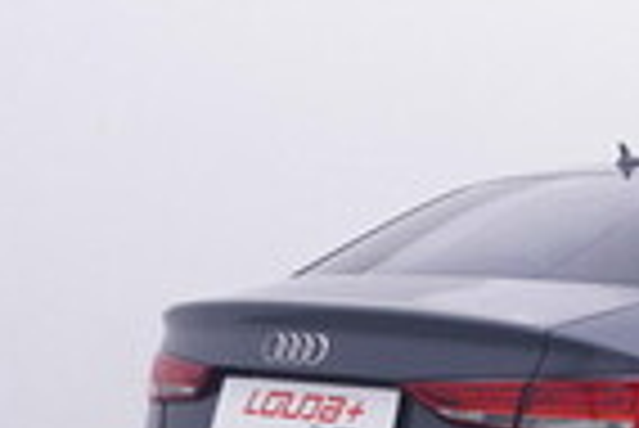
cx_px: 821
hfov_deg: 21.3
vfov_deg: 15.7
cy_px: 313
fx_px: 1545
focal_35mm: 87
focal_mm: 15
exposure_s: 1/80
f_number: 5
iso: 200
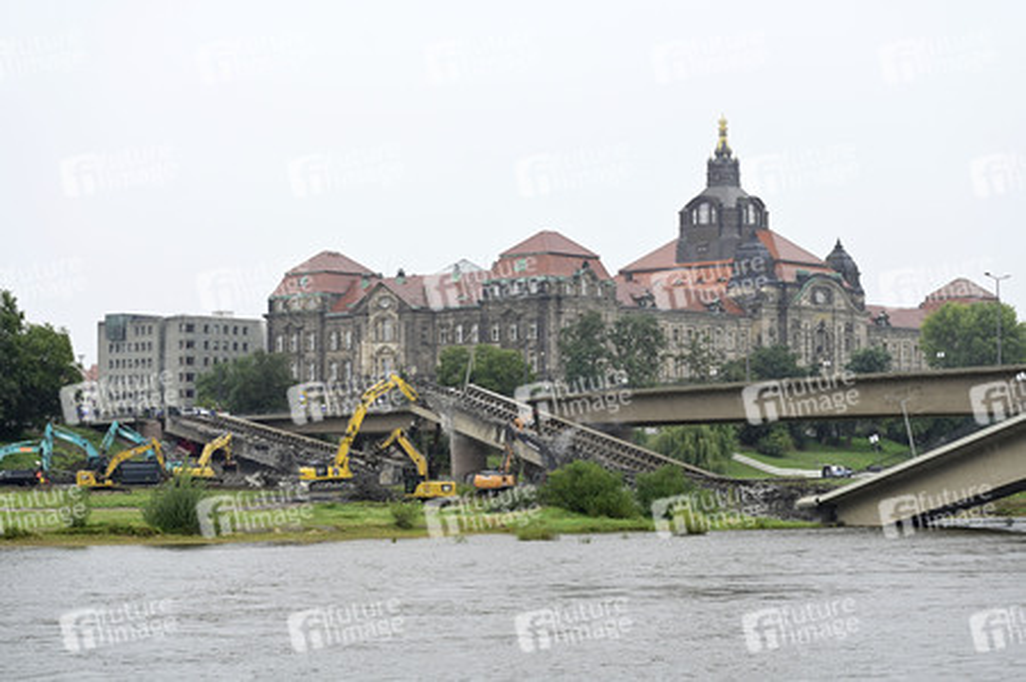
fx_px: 2421
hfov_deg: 23.9
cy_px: 341
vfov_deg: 16.0
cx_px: 513
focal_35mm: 85
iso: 160
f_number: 4
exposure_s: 1/200
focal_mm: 85
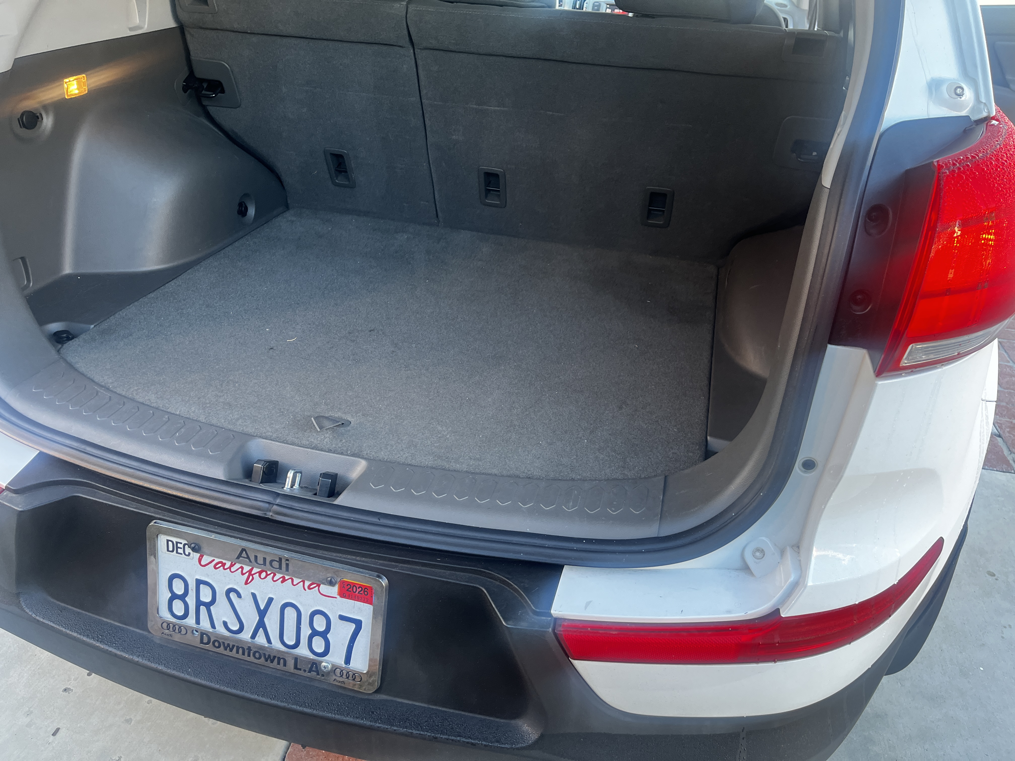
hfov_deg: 67.3
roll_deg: -2.8
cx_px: 508
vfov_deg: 53.1
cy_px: 380
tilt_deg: -32.1
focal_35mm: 26
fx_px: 762
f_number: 1.6
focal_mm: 5.1
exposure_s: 1/121
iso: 100
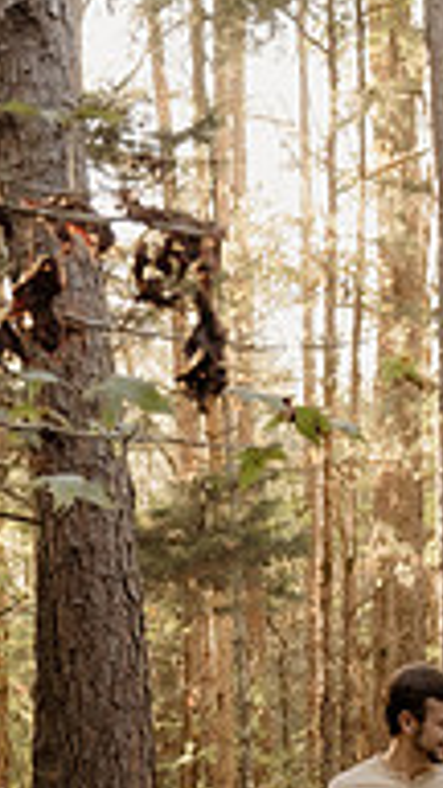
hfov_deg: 11.6
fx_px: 2151
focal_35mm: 103
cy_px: 809
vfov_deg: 20.0
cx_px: 513
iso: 500
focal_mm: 28.5
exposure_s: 1/125
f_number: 2.8
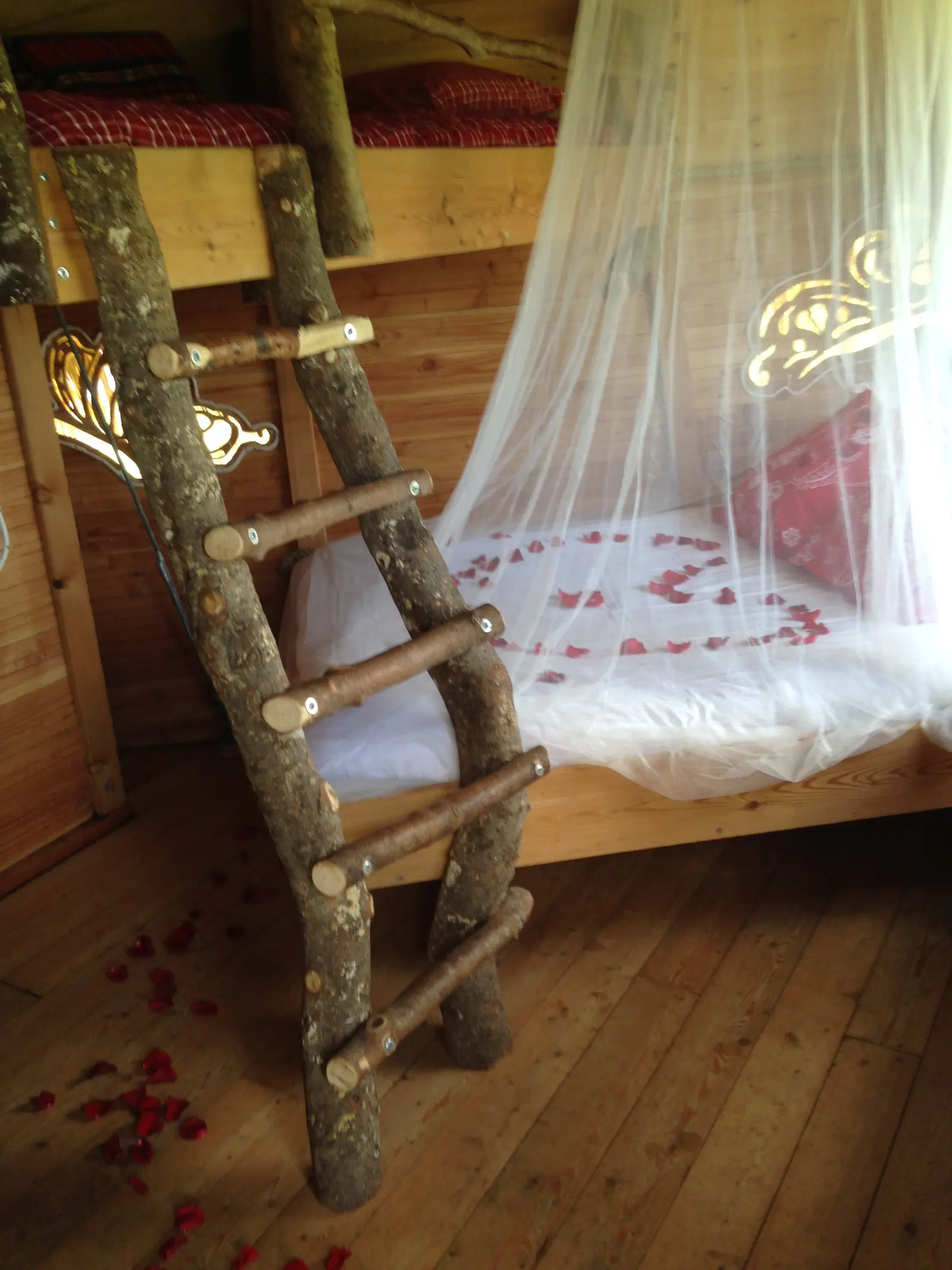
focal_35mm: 33
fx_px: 1210
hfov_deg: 42.9
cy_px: 635
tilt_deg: -19.4
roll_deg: +5.7
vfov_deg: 55.4
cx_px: 476
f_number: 2.4
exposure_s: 1/24
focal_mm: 4.12
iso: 50
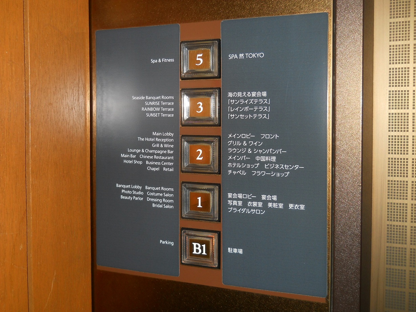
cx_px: 208
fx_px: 493
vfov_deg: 35.1
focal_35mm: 41
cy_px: 156
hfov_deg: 45.8
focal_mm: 6.72
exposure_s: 1/30
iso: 80
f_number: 3.1
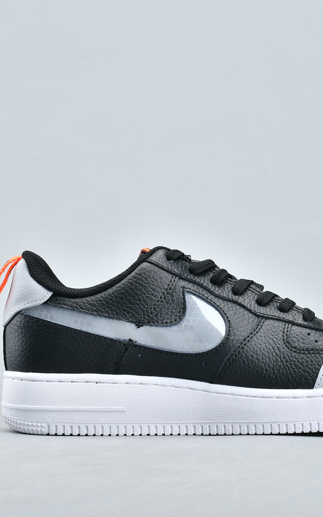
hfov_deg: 11.4
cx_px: 222
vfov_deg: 18.1
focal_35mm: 115
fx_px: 1620
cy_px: 259
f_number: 14
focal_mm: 50
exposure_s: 1/125
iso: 100
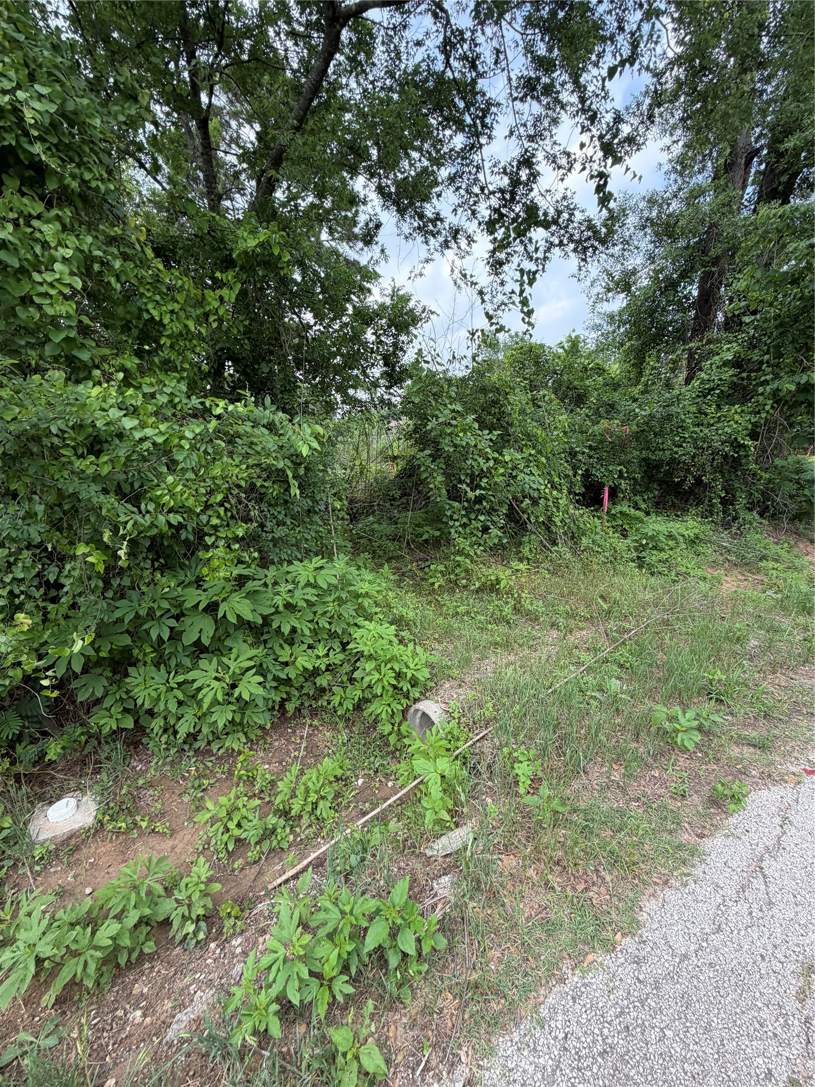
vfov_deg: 102.1
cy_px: 544
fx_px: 439
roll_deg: +0.3
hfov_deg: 85.7
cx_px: 408
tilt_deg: -11.7
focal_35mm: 14
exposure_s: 1/214
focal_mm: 2.22
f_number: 2.2
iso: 40
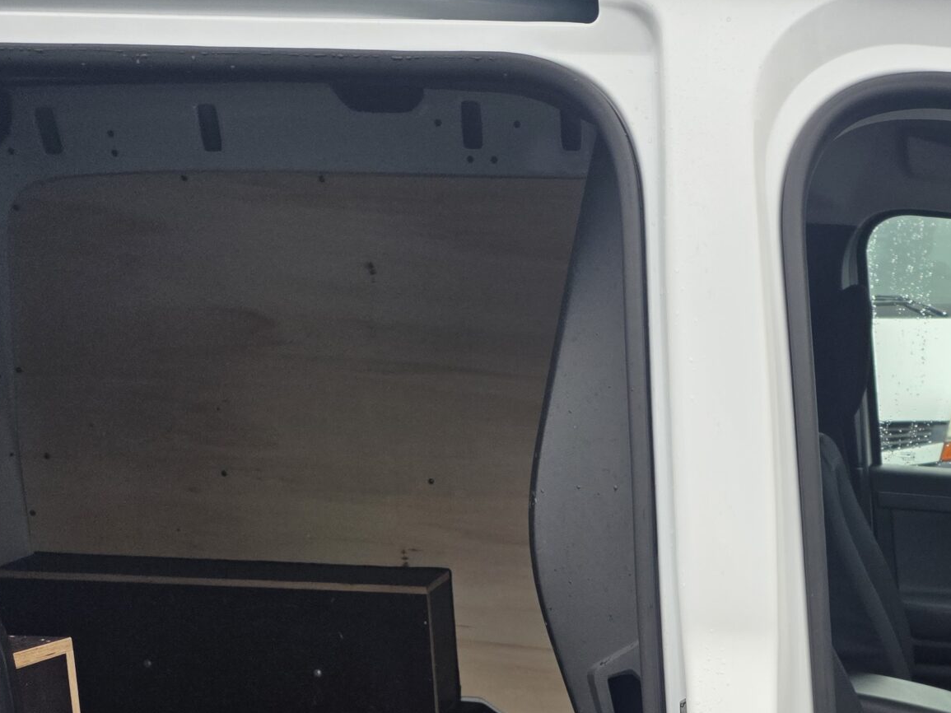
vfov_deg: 26.5
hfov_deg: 36.2
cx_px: 765
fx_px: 1401
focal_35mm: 51
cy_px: 767
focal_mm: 6.25
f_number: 1.7
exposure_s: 1/359
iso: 50
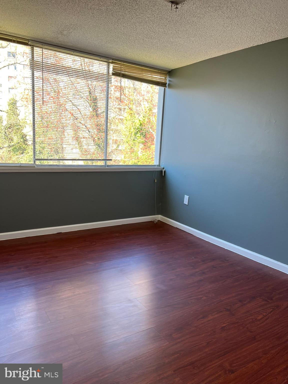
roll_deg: -2.9
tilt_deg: -11.9
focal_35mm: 26
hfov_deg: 53.1
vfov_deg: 67.3
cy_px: 192
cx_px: 144
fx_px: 288
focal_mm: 5.7
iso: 80
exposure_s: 1/121
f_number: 1.5
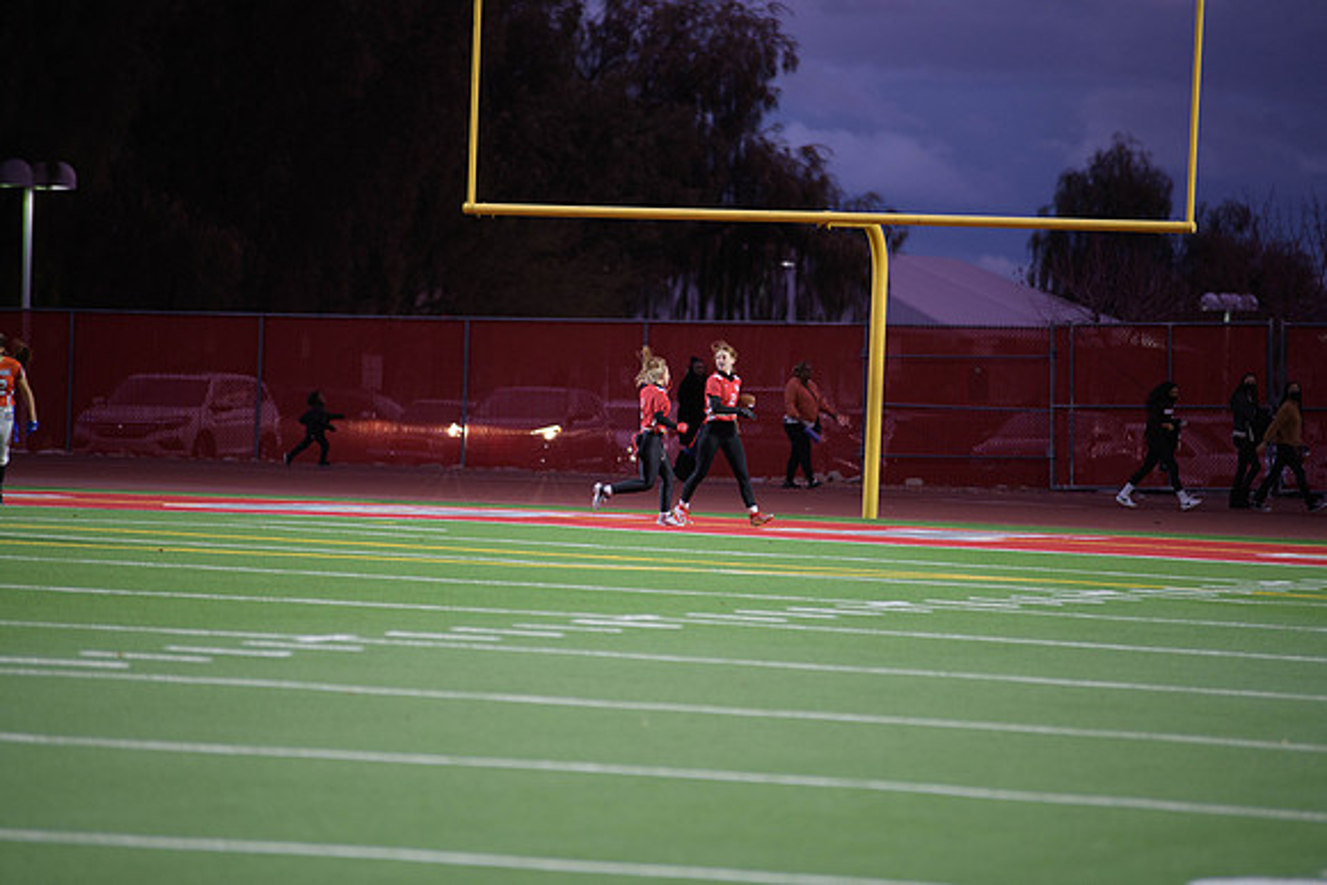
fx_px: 7374
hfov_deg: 10.3
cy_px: 442
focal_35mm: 200
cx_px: 664
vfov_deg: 6.9
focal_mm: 200
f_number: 2.8
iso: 1100
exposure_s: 1/200
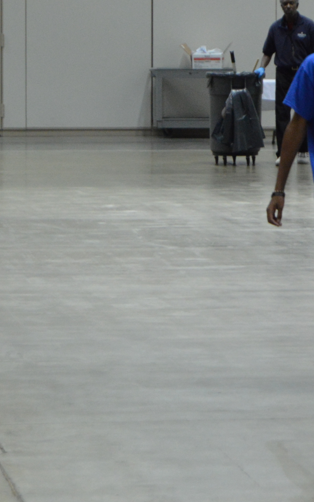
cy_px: 159
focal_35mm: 244
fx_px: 3347
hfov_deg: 5.3
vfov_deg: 8.6
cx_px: 549
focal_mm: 55
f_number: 5.6
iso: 1250
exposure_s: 1/60
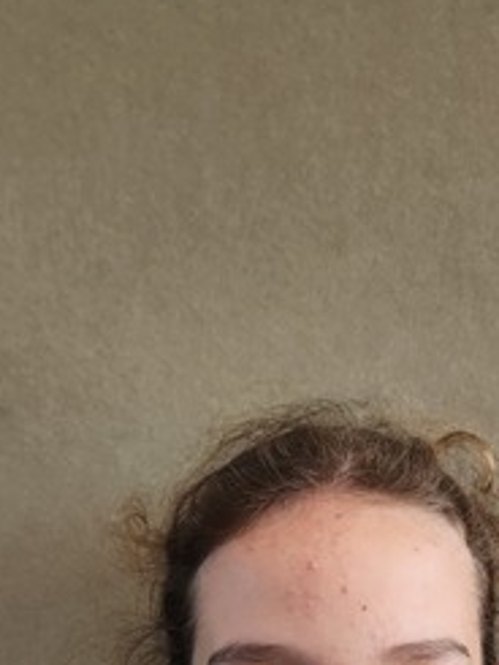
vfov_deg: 34.2
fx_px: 960
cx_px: 350
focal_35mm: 50
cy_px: 688
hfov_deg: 28.8
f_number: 1.8
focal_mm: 5.4
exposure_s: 1/180
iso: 100
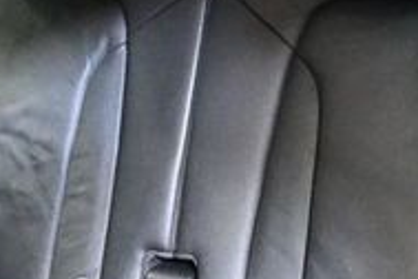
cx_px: 157
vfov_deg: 11.1
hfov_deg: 16.8
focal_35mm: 122
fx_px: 1416
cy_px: 281
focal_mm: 18
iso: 11400
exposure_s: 1/60
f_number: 3.5
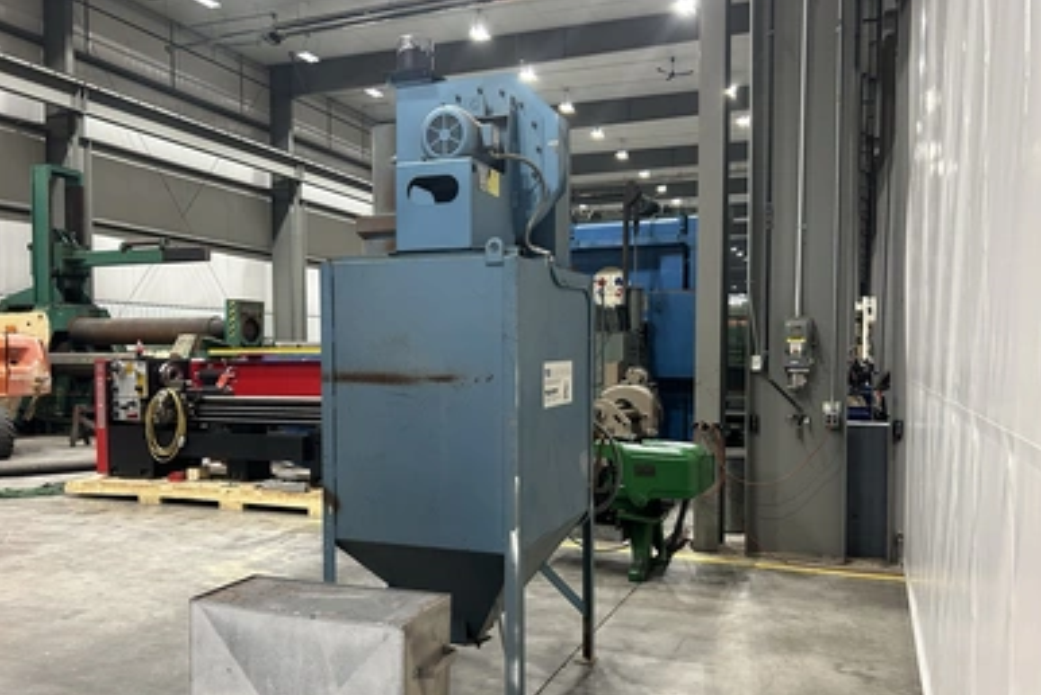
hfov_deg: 65.4
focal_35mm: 28
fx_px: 810
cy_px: 380
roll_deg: +0.0
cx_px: 537
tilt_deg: -1.9
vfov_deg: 46.4
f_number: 1.5
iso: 250
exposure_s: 1/60
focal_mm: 5.7
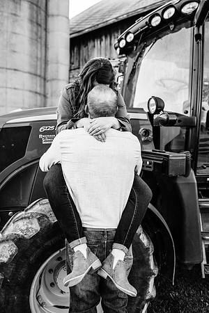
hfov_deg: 37.9
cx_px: 104
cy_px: 156
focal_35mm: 35
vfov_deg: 54.4
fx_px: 305
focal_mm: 35
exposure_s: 1/640
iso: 200
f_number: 3.2
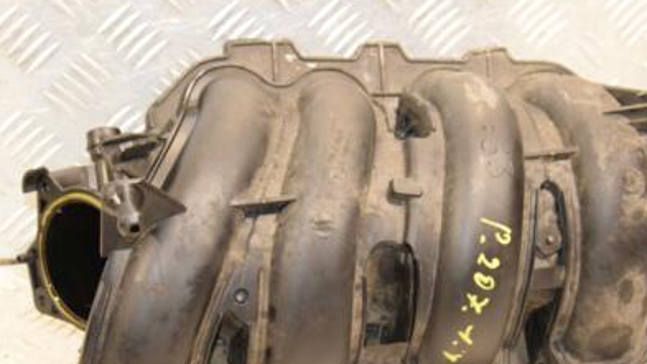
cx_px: 334
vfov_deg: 12.6
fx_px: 1647
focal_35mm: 96
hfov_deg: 22.2
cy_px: 231
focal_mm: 40
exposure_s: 1/125
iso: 1600
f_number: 5.6
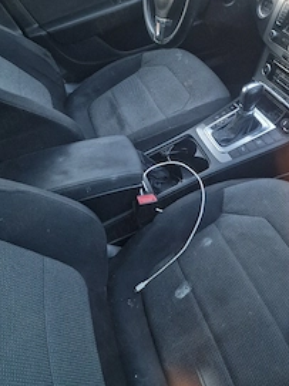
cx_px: 168
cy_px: 124
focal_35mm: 34
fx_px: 379
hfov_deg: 41.6
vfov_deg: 52.8
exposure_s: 1/24
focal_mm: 6.4
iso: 800
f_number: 1.8
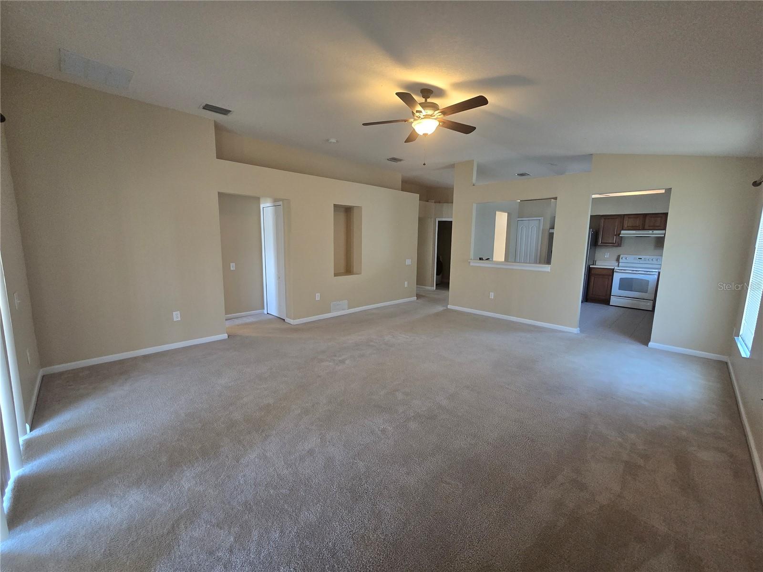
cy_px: 286
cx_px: 382
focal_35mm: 13
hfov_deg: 106.2
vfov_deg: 89.9
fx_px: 287
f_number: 2.2
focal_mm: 2.2
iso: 400
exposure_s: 1/60
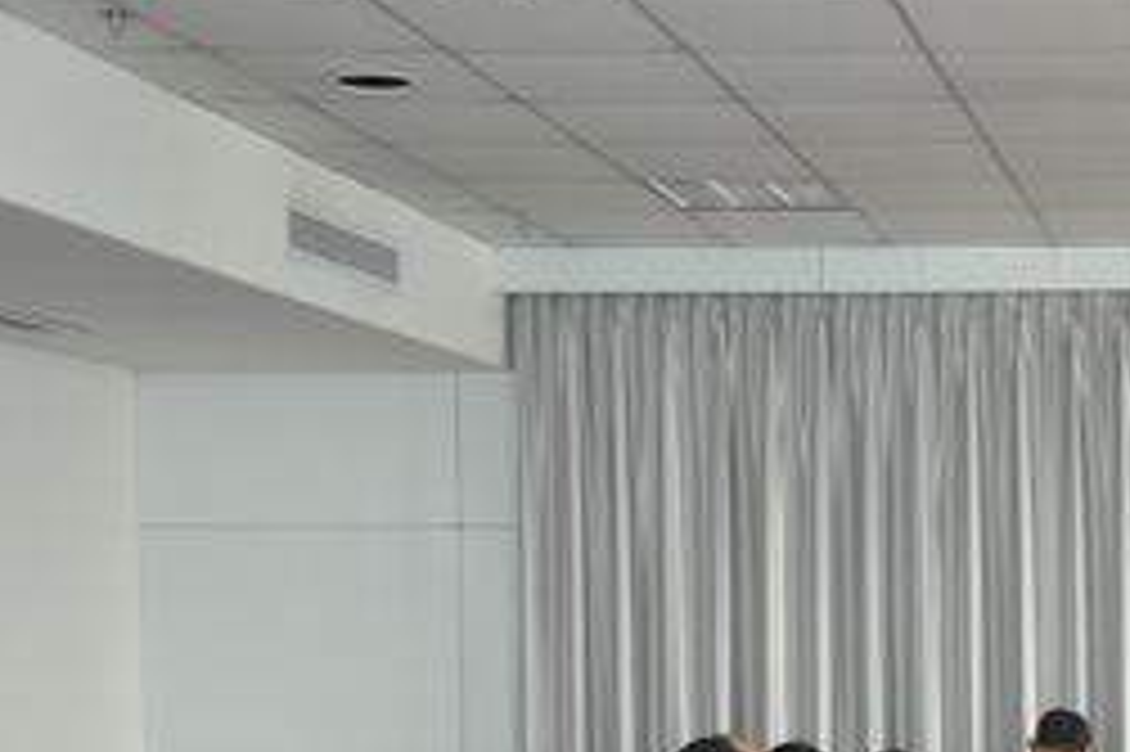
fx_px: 2698
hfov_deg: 21.9
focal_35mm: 86
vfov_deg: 15.6
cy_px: 727
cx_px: 1346
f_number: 3.8
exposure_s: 1/60
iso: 640
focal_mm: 24
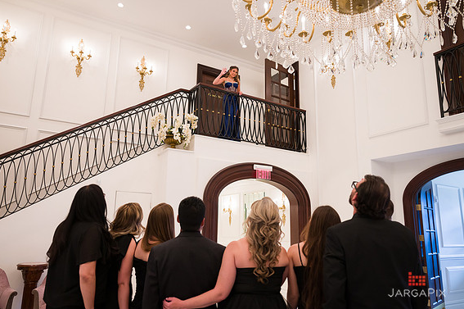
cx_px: 223
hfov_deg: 69.4
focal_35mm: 26
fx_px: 335
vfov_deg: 49.5
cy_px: 152
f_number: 3.2
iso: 1600
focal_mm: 24
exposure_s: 1/200
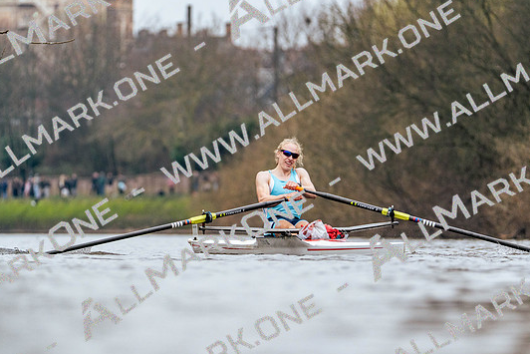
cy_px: 187
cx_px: 284
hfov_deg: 5.0
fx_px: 6037
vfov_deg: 3.4
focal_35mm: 410
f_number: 6.3
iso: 3200
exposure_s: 1/2000
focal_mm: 376
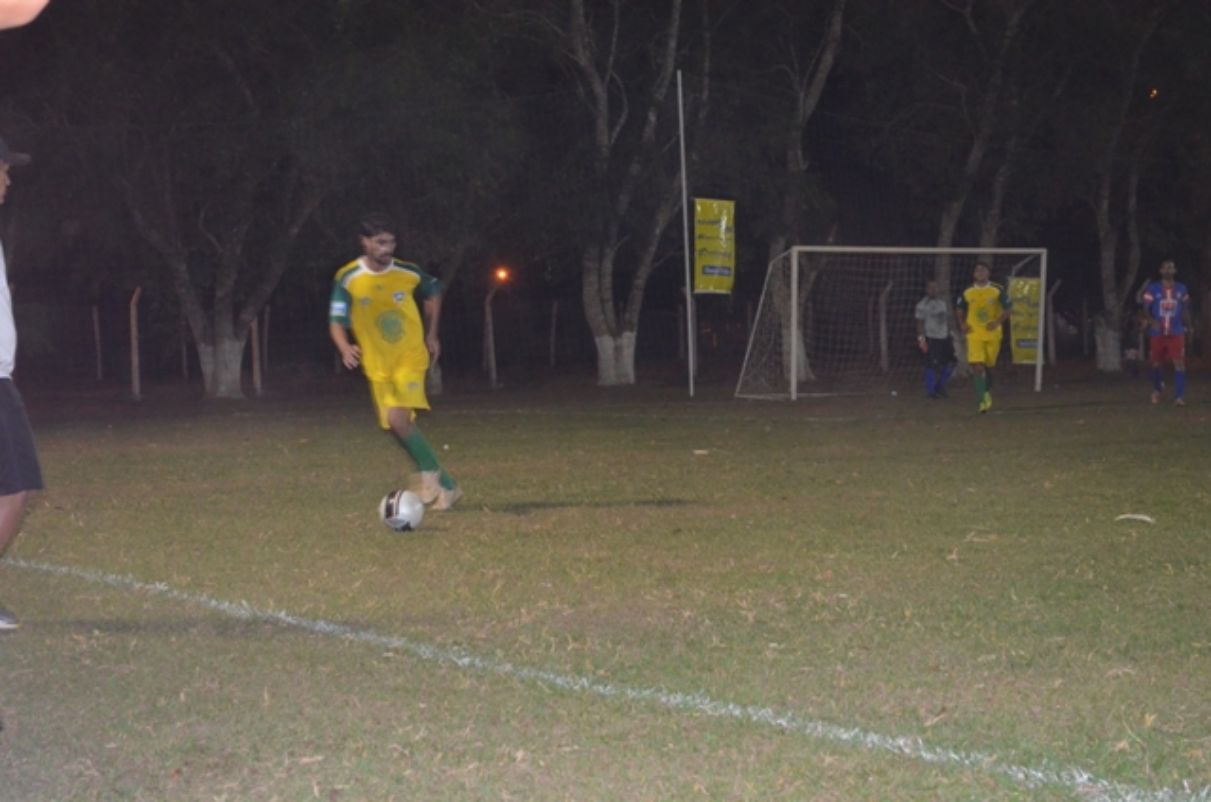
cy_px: 401
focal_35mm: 72
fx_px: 2417
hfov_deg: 28.1
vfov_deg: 18.8
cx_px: 606
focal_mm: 48
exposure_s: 1/60
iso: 3200
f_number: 5.3
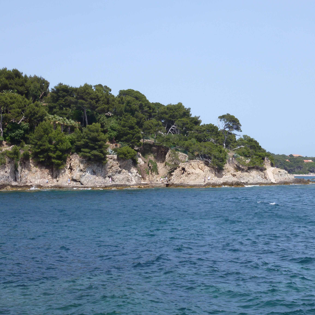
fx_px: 669
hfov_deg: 26.5
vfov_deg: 26.5
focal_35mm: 65
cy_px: 158
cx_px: 155
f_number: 4.5
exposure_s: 1/500
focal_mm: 9.1
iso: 80
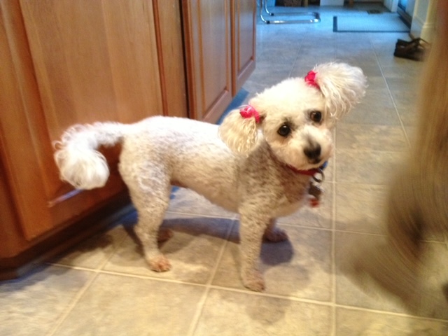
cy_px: 168
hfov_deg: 52.6
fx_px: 453
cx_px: 224
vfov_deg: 40.7
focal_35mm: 35
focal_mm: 4.28
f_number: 2.4
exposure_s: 1/20
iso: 320
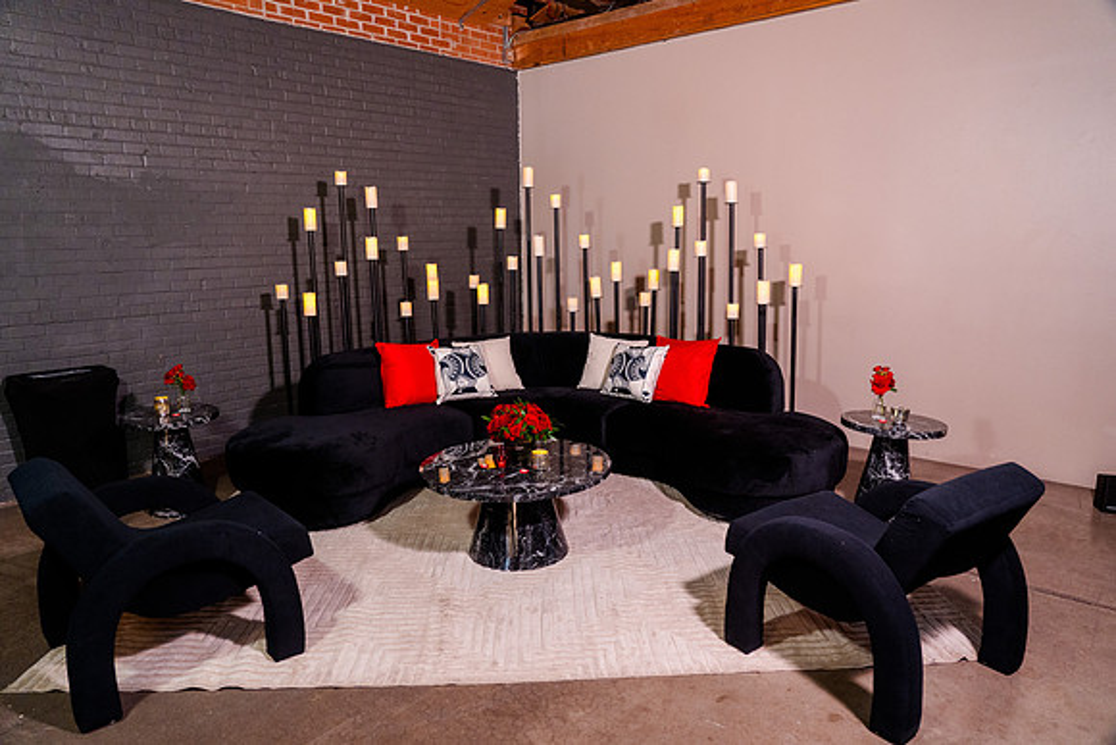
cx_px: 558
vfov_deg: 53.2
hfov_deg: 73.7
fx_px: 744
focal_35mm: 24
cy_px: 372
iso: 1600
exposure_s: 1/80
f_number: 4
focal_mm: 24
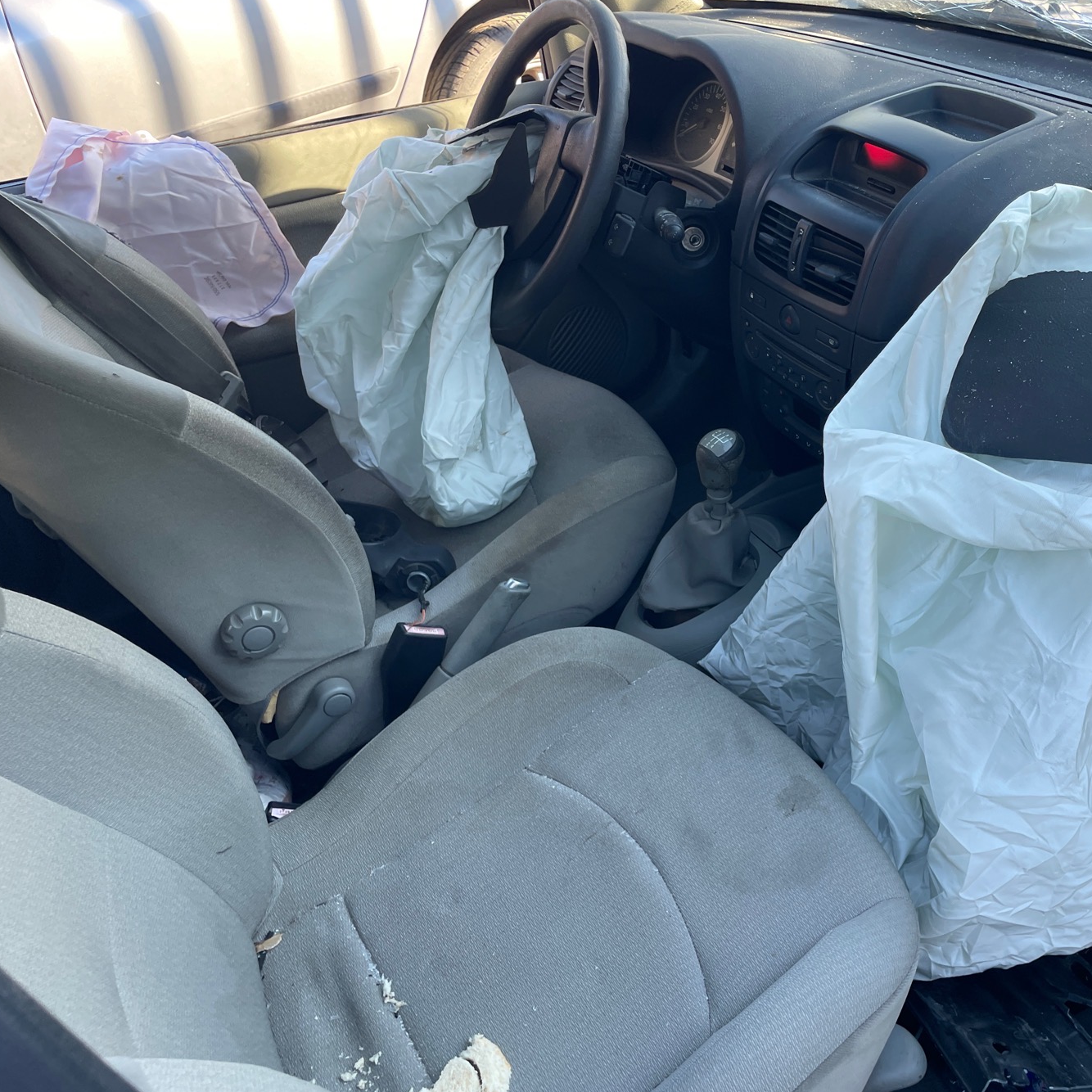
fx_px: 1106
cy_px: 543
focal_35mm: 31
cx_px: 705
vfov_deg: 52.5
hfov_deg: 51.8
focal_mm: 4.2
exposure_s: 1/121
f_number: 1.6
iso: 32
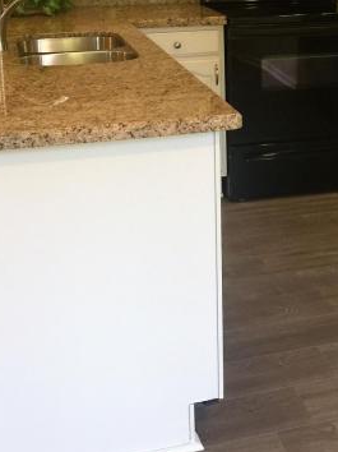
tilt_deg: -11.9
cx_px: 290
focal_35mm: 63
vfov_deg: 30.1
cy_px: 101
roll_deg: -0.4
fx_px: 821
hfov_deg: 22.8
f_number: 2.2
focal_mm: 4.15
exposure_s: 1/30
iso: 50
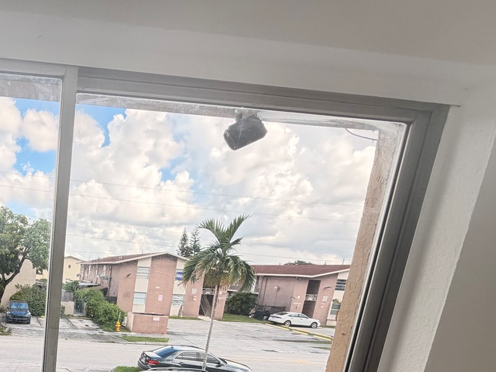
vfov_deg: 43.4
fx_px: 401
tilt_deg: -12.6
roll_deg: -4.1
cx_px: 35
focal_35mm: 28
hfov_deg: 53.9
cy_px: 363
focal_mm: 2.22
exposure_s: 1/210
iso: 50
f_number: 2.2
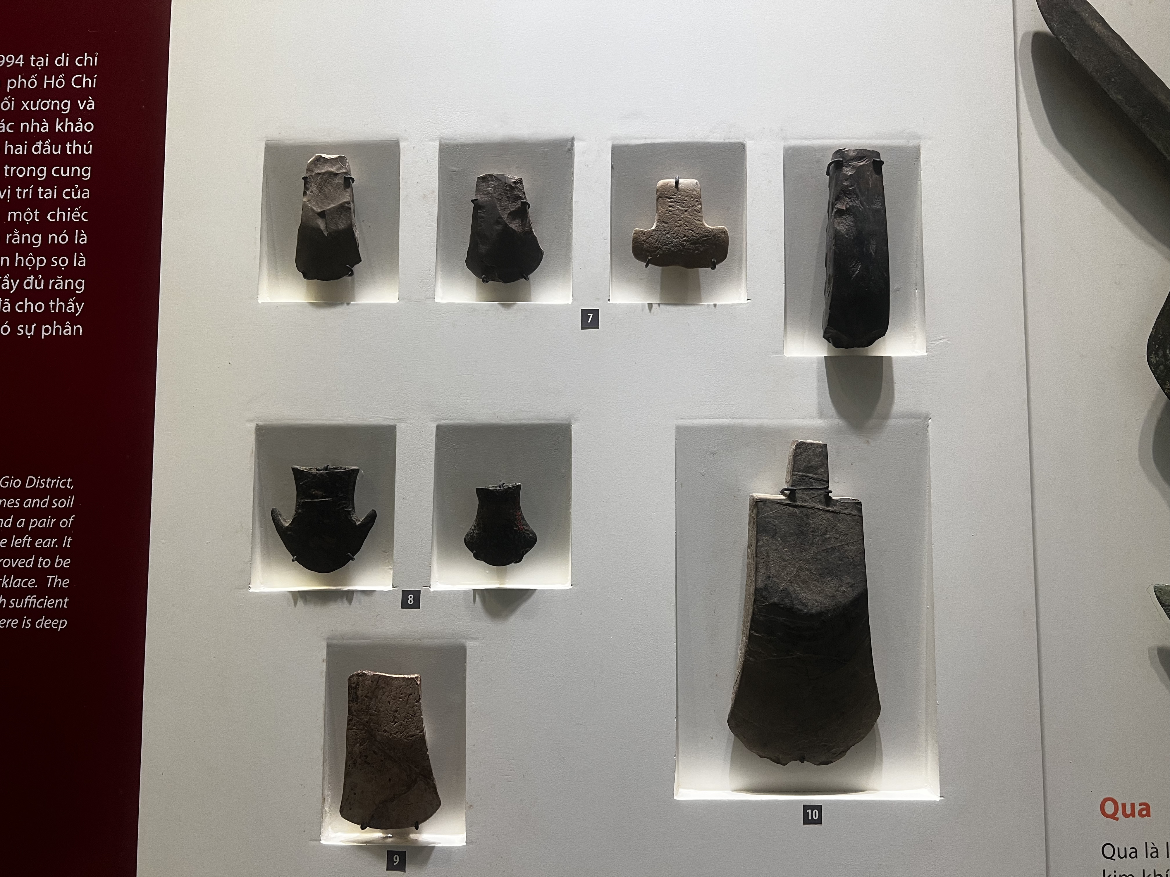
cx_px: 585
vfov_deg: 53.1
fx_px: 879
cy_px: 438
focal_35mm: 26
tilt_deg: +0.3
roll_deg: +0.3
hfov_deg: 67.3
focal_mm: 5.7
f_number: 1.5
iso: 80
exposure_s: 1/50
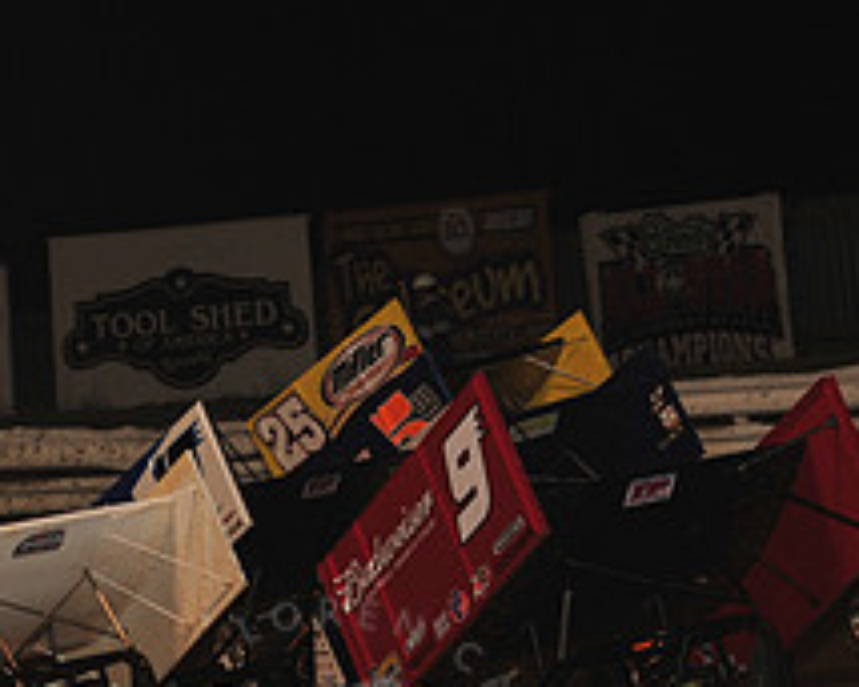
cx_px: 329
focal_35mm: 343
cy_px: 470
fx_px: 8716
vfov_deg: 4.5
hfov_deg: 5.6
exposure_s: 1/320
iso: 1000
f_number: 7.1
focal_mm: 135
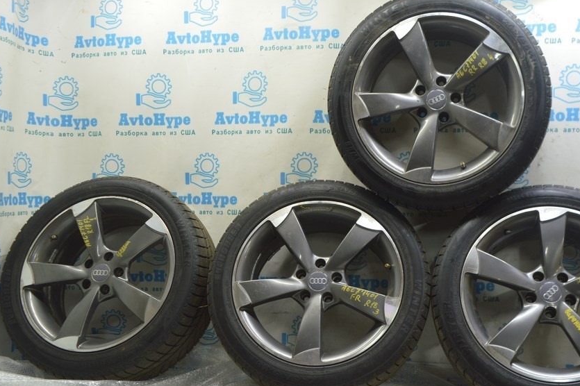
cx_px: 335
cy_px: 220
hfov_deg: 49.8
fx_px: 622
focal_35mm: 39
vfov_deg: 34.4
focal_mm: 21
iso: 400
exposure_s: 1/20
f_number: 5.6
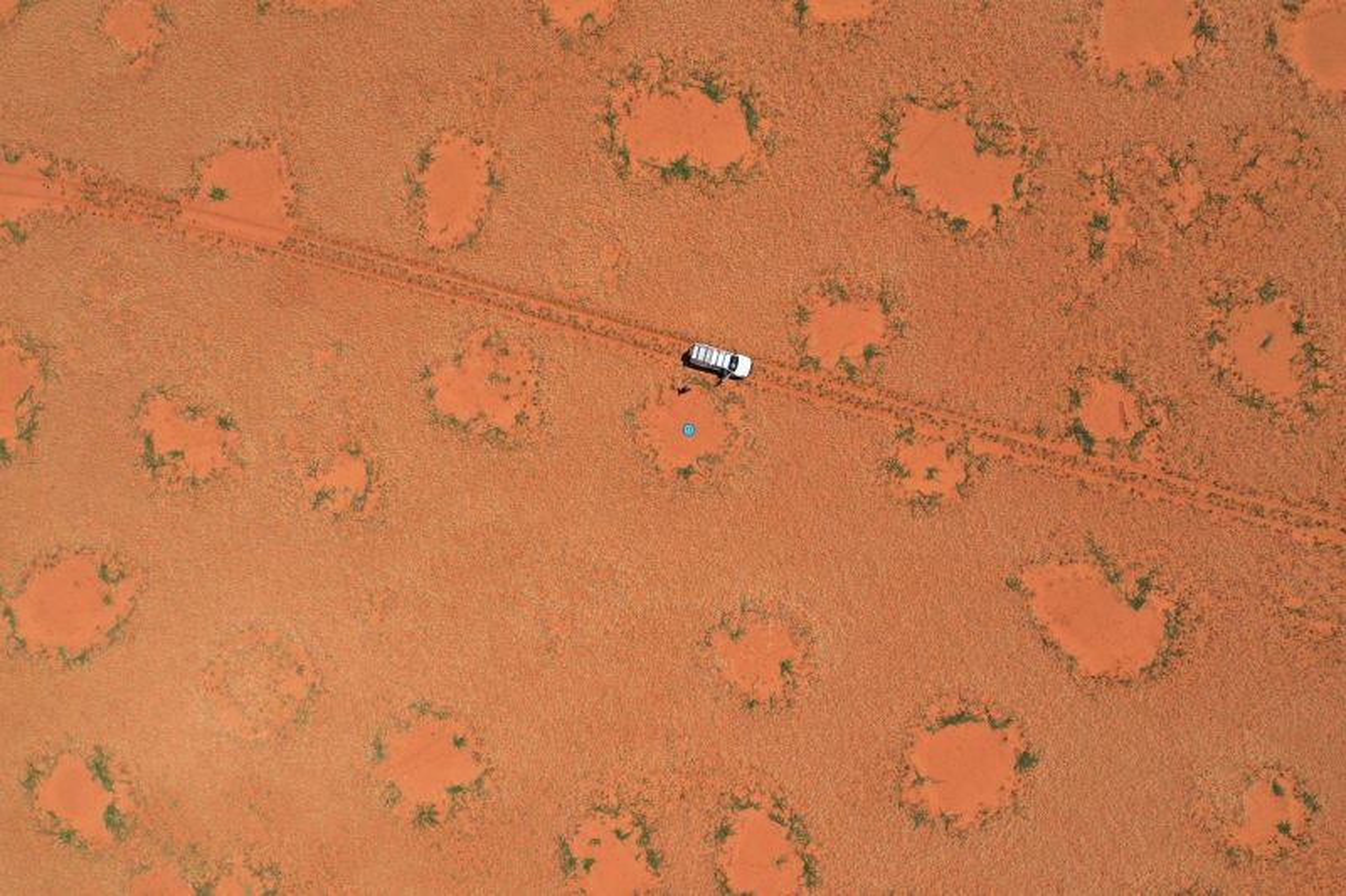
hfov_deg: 65.5
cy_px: 448
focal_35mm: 28
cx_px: 673
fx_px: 1047
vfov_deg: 46.4
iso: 200
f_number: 5
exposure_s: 1/2000
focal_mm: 10.26
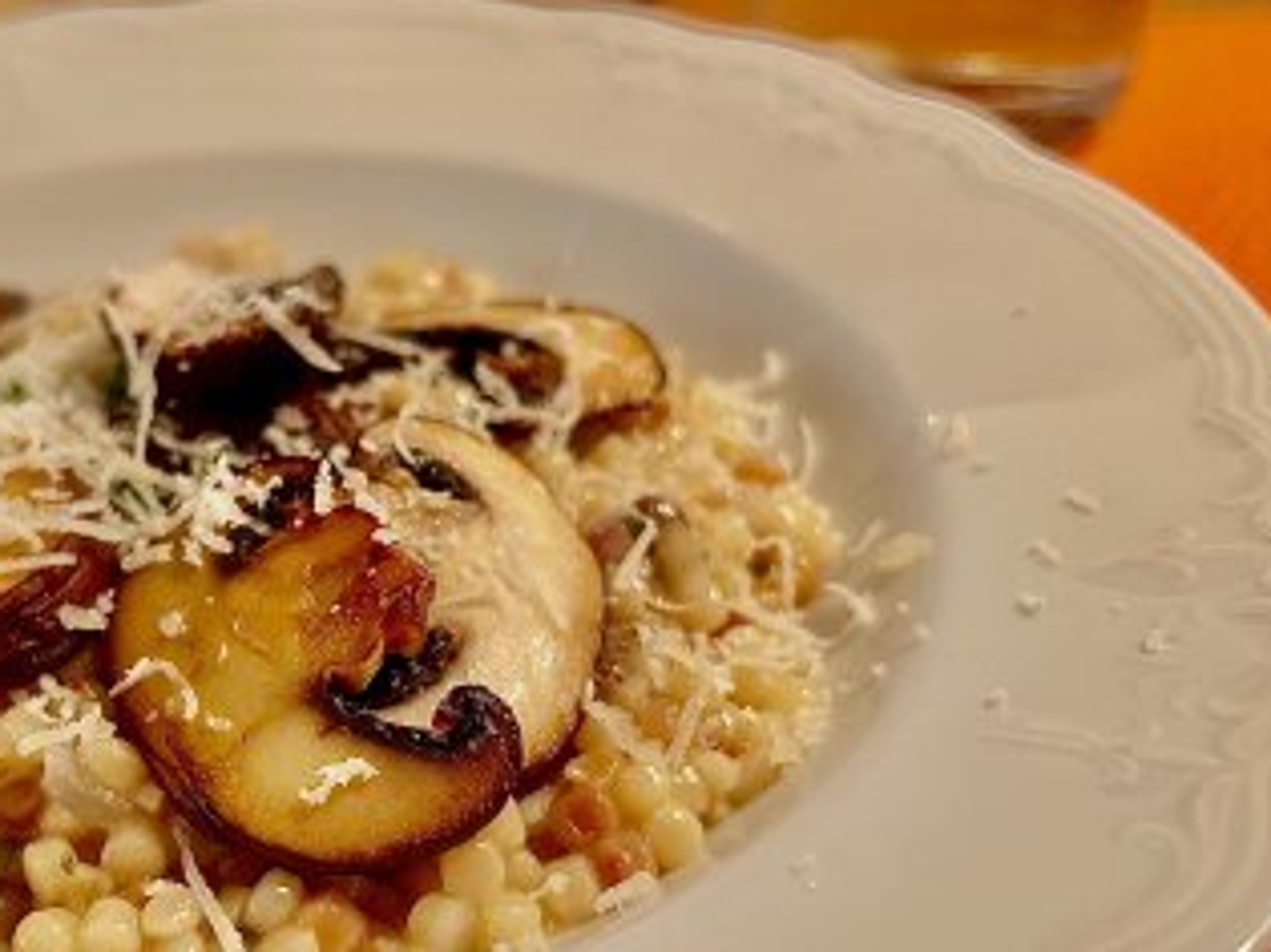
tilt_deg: -38.6
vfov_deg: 32.7
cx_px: 309
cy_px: 597
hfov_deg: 41.6
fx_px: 1615
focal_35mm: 44
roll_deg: +5.0
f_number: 1.5
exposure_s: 1/50
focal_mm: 5.7
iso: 250
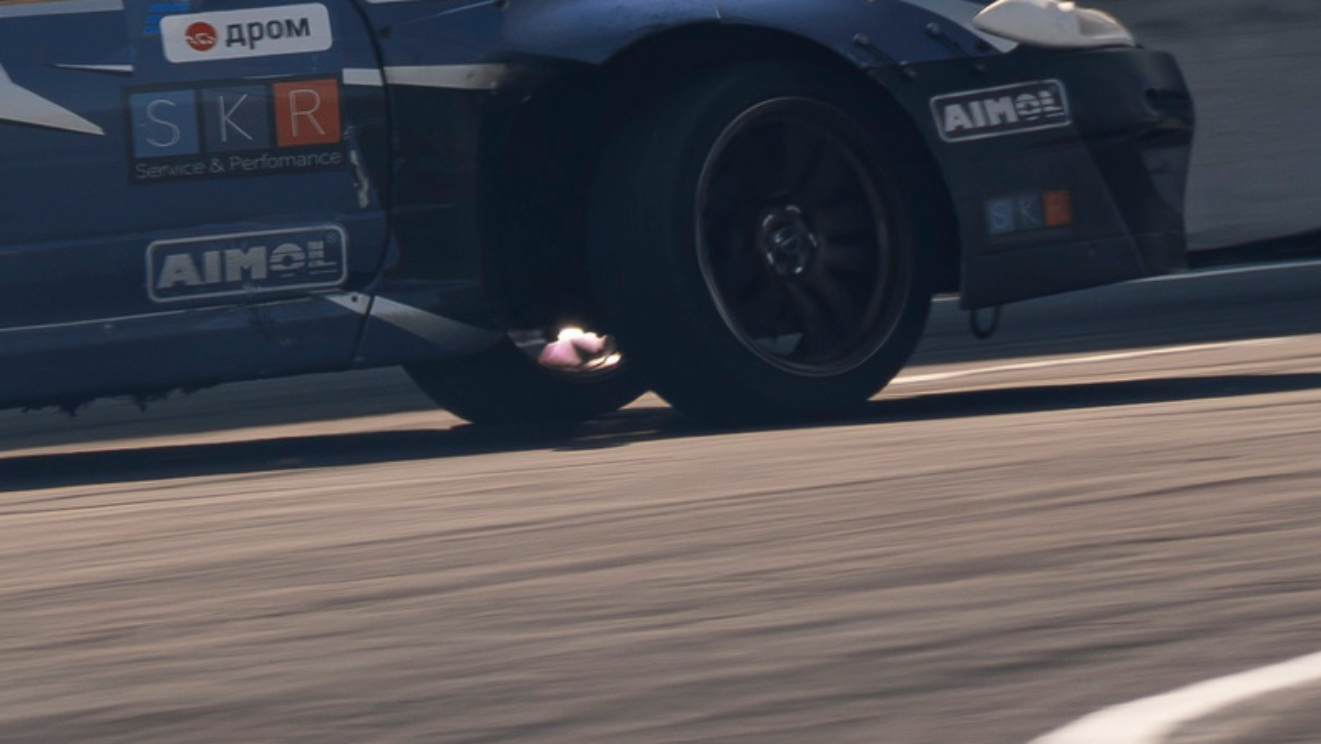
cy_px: 2
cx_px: -601
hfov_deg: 2.1
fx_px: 35383
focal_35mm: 1010
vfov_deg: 1.2
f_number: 11
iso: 100
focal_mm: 200
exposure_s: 1/125
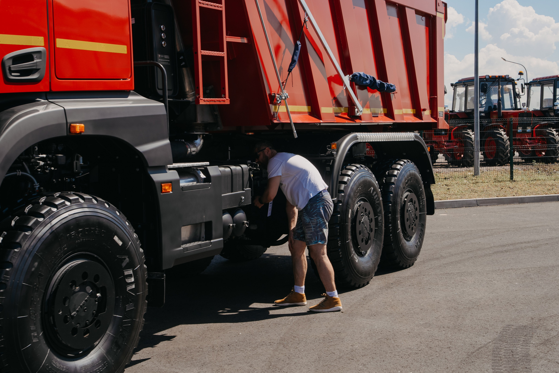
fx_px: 916
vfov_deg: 23.0
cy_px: 186
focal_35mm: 59
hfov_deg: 33.9
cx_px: 280
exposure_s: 1/160
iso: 160
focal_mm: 59
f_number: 14
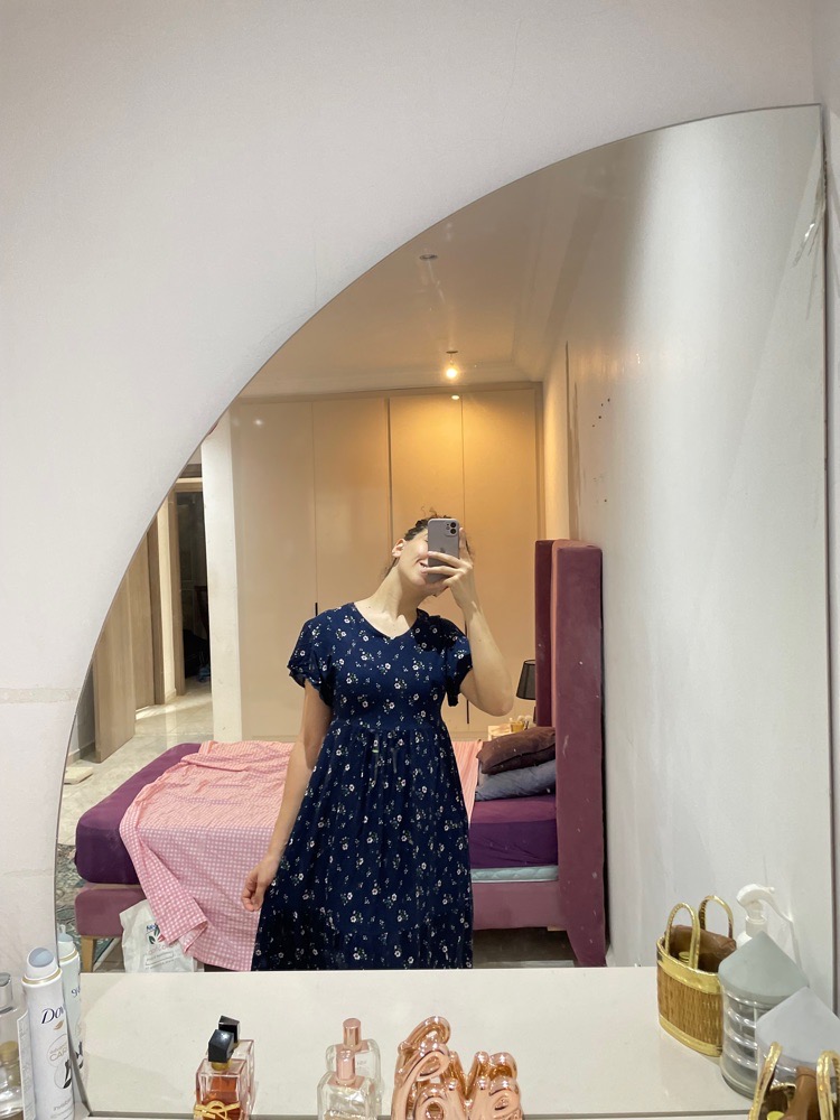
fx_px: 841
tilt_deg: -1.1
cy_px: 560
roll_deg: +2.7
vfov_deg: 67.3
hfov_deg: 53.1
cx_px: 420
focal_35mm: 26
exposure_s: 1/50
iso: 320
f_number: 1.6
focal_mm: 4.2
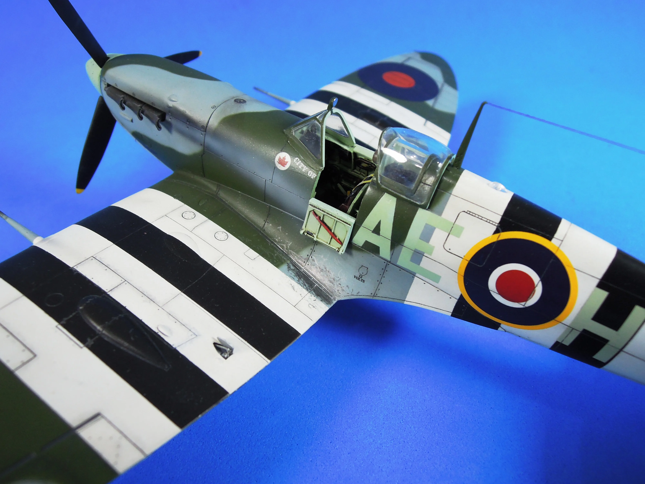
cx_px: 322
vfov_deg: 56.8
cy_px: 242
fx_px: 447
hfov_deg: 71.6
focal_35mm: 24
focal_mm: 4.3
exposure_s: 1/30
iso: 180
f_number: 2.8
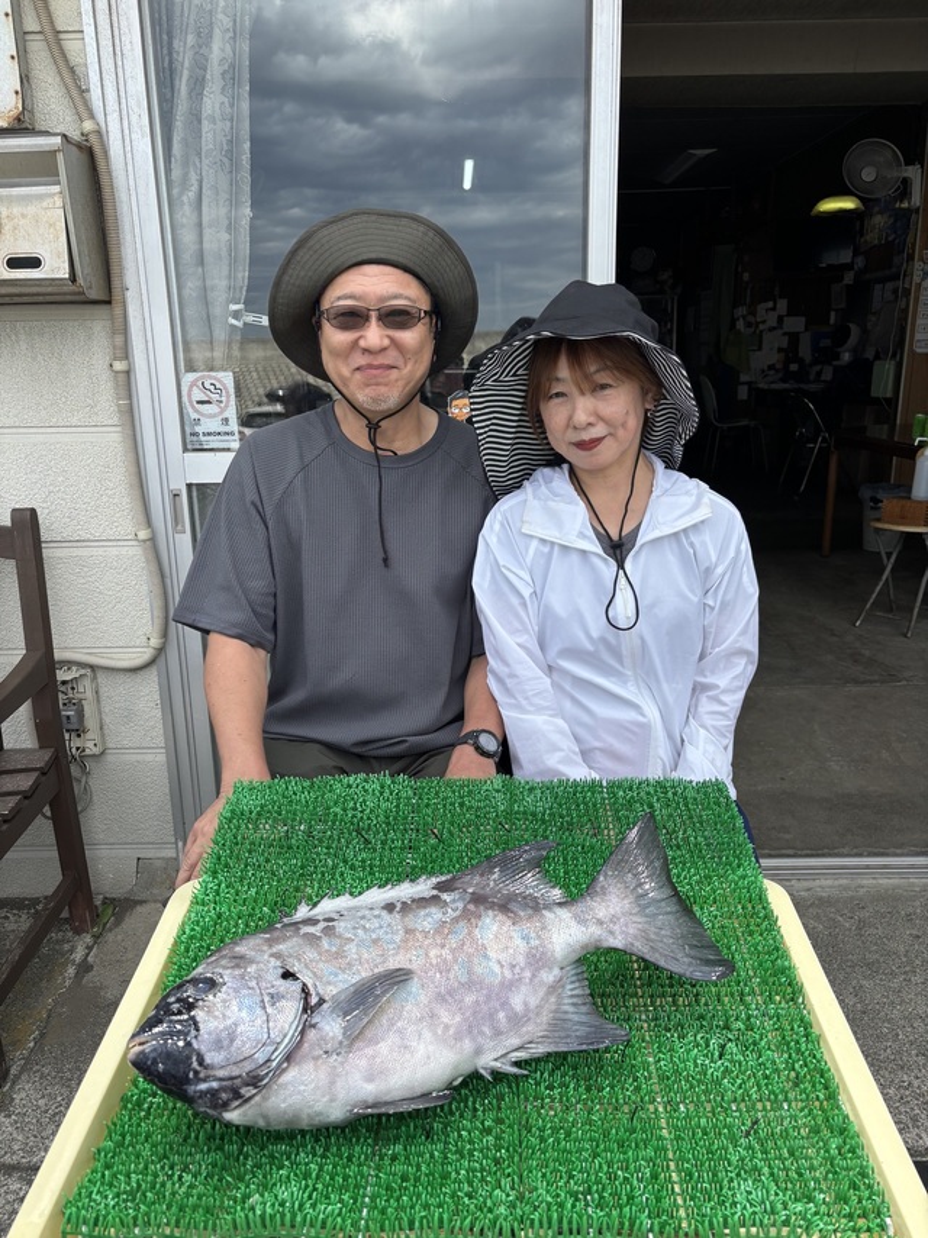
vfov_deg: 67.3
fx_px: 930
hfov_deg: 53.0
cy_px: 619
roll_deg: +1.4
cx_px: 464
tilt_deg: -14.8
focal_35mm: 26
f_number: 1.6
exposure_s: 1/1248
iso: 50
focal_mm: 5.96
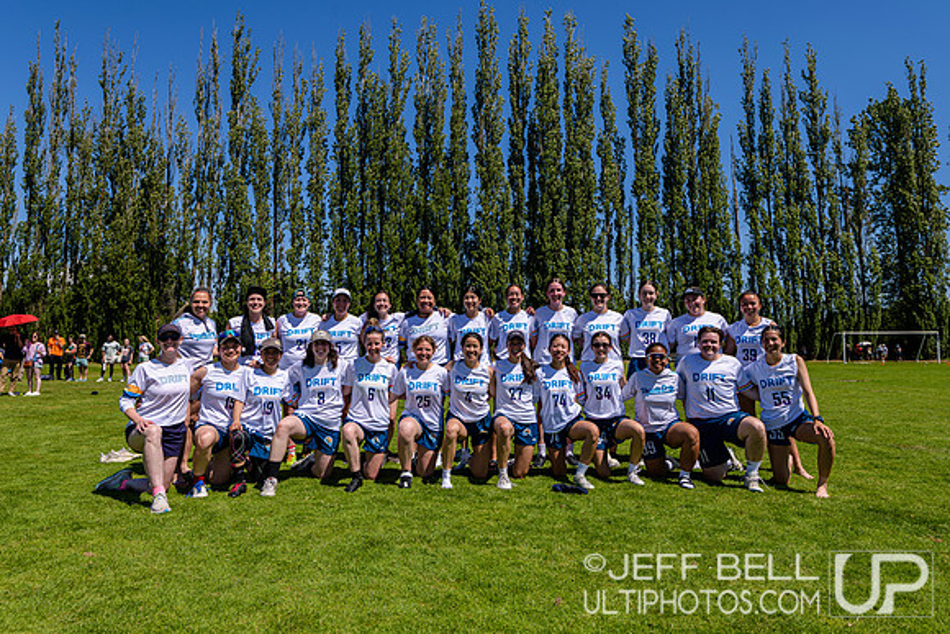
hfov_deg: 73.7
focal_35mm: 24
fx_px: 633
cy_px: 317
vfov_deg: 53.2
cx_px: 475
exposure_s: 1/500
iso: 64
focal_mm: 24
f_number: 5.6
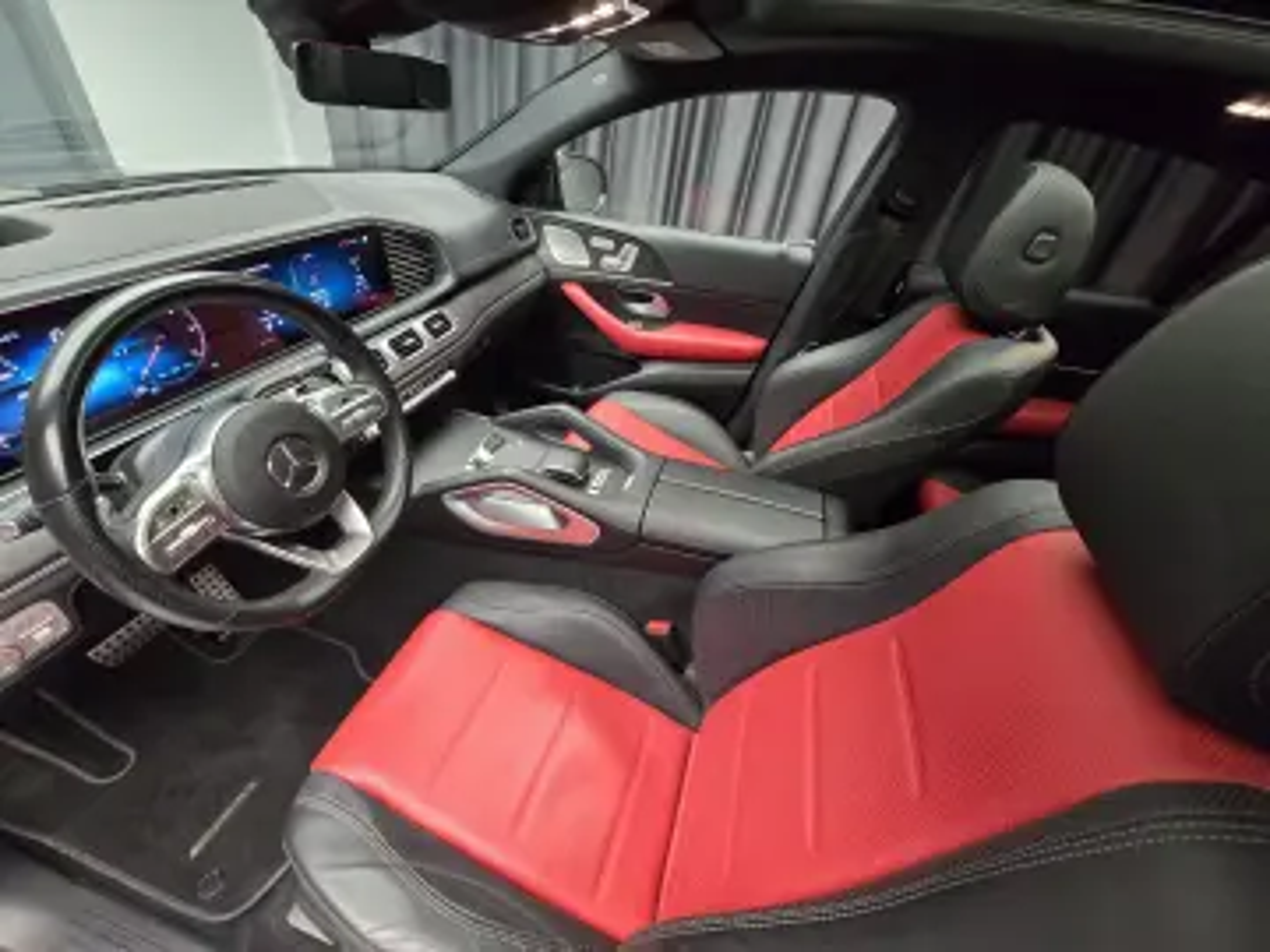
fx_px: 477
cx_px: 635
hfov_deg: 106.2
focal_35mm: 13
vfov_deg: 89.9
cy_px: 476
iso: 500
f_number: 2.2
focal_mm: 2.2
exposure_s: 1/50
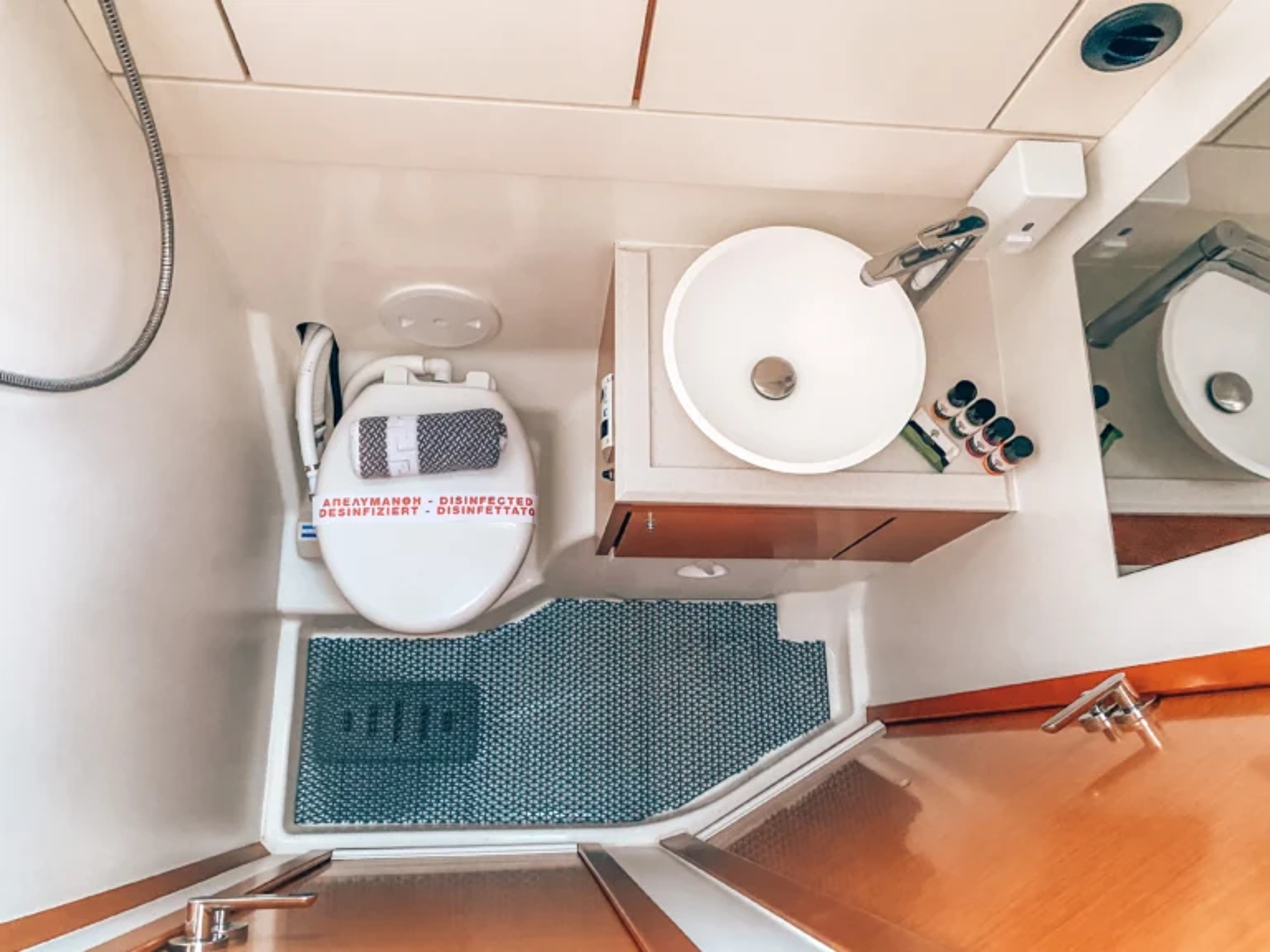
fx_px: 954
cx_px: 635
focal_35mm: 26
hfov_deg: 67.3
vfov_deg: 53.1
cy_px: 476
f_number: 1.8
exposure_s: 1/60
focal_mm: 4.25
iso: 500
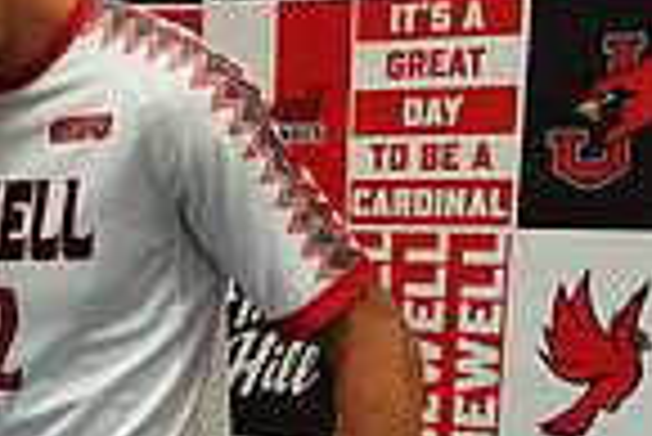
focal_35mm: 112
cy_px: 674
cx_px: -214
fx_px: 2030
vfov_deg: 11.7
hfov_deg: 17.1
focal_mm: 28
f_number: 4
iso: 1000
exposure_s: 1/160
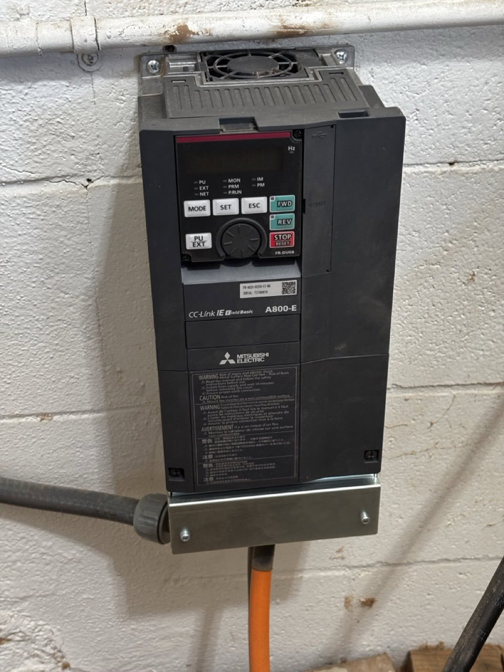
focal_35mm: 52
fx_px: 1009
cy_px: 336
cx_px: 252
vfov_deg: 36.8
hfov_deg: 28.0
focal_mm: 6
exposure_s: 1/60
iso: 100
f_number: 1.6
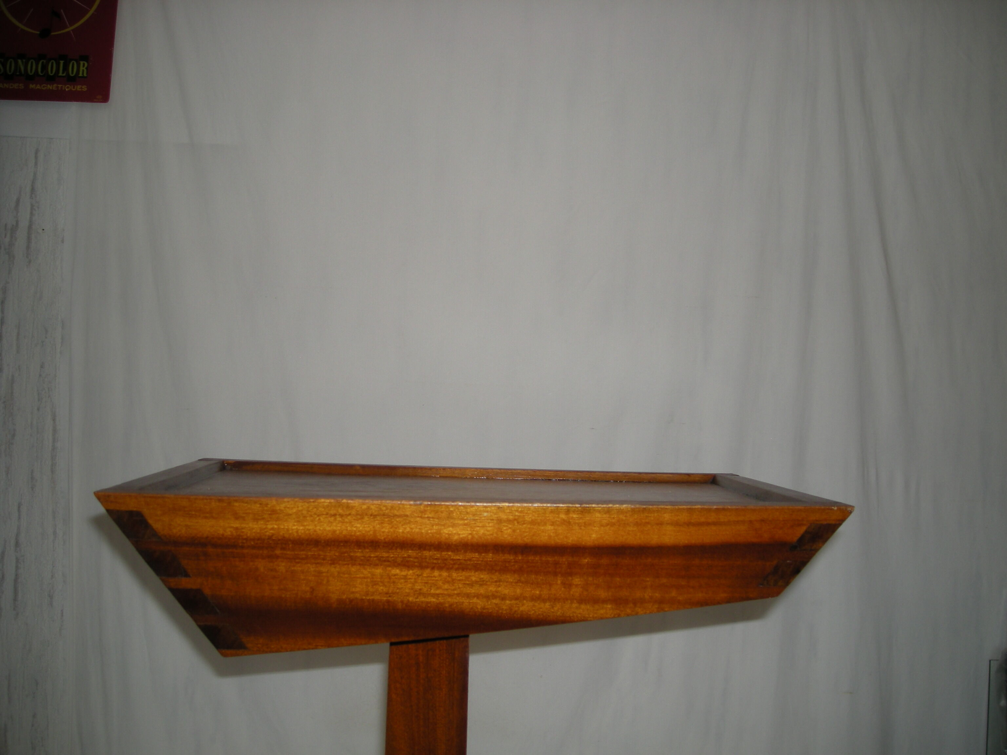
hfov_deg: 52.6
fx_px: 1018
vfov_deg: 40.7
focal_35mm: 35
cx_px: 504
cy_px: 378
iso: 50
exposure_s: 1/55.5
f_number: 2.8
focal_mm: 5.7
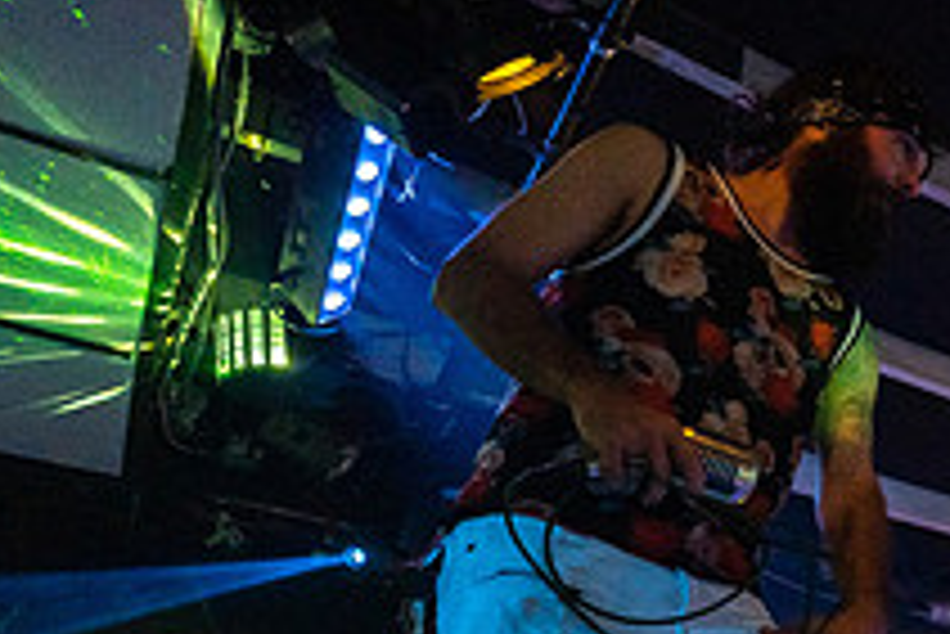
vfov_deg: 30.7
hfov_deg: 33.5
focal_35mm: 41
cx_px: 1256
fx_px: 1083
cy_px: 609
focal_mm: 14
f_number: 2.8
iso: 2500
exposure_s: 1/250
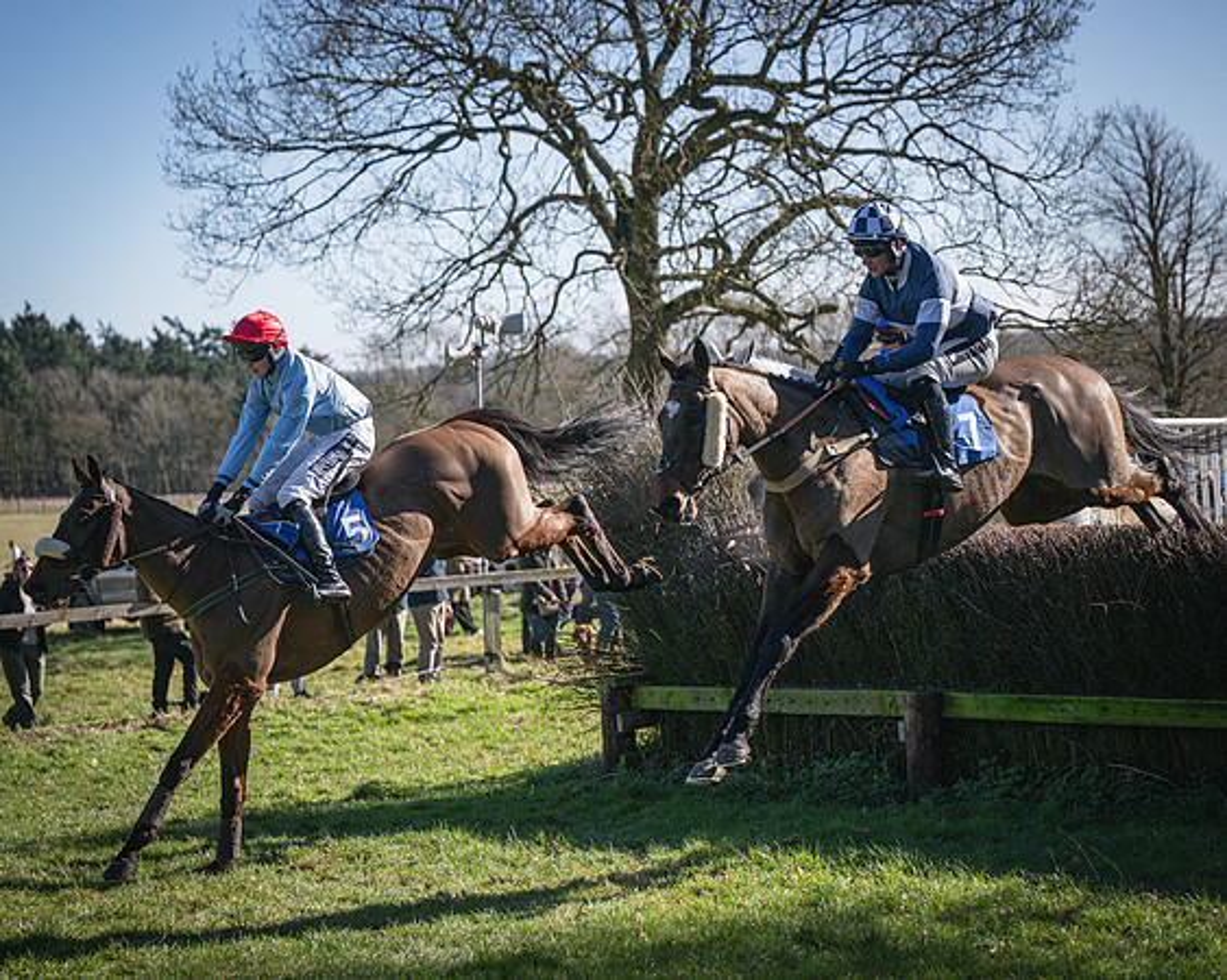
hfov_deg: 23.7
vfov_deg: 19.1
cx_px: 708
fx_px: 2916
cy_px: 491
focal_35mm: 80
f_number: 2.8
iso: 400
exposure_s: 1/6400
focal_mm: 70
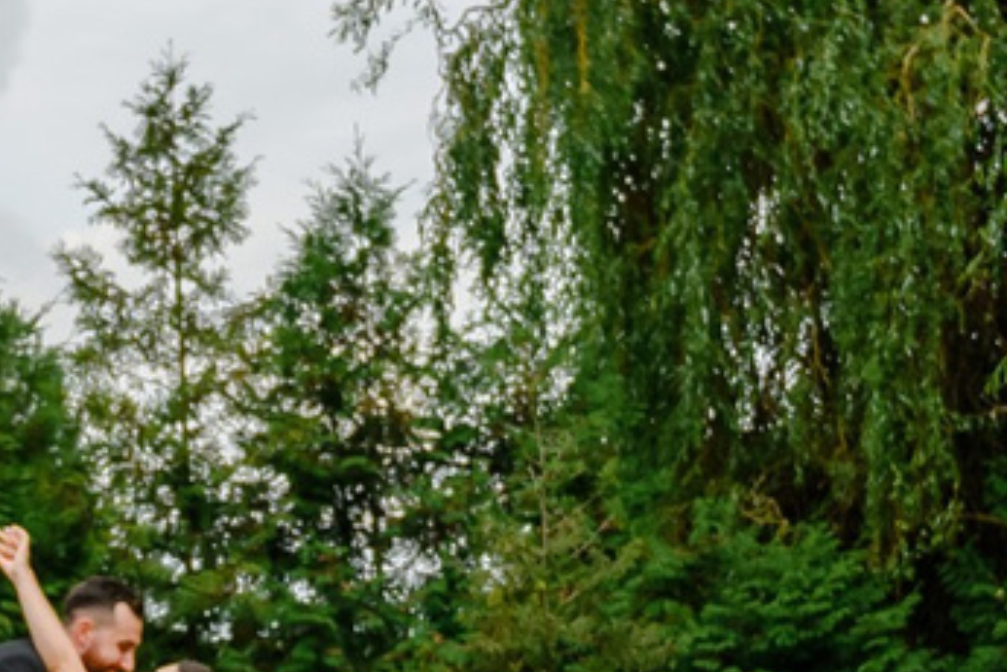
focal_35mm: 130
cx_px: 26
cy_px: 939
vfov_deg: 10.3
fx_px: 3628
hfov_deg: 15.5
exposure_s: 1/800
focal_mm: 17.5
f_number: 2.8
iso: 100
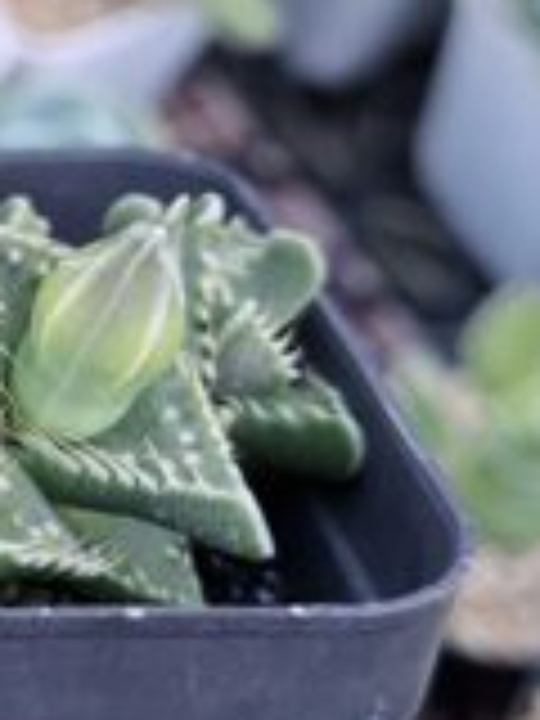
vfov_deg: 21.2
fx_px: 1914
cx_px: -158
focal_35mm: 92
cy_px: 207
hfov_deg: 15.3
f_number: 1.8
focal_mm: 5.54
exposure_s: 1/100
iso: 160
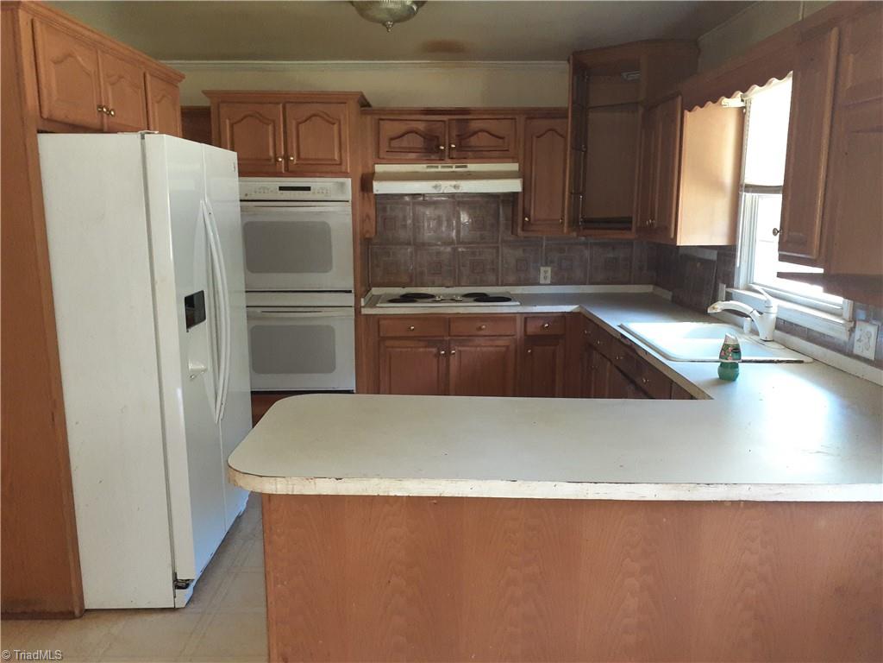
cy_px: 332
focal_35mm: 27
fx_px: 689
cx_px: 442
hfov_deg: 65.3
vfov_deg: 51.4
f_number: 1.9
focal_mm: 3.6
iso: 400
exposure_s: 1/24
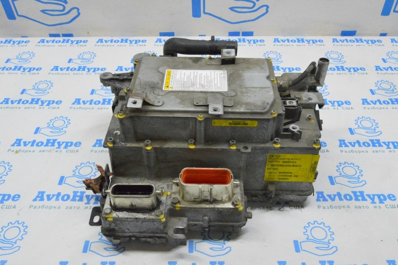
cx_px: 199
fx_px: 381
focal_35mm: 34
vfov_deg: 38.3
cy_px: 132
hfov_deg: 55.1
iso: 6400
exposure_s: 1/20
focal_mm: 23
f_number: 20
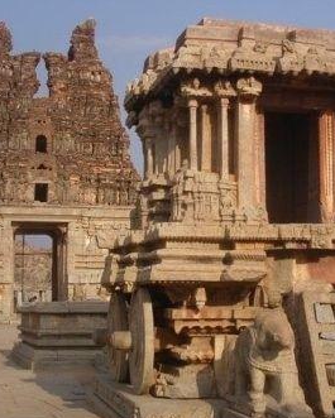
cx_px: 196
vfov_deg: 28.7
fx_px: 818
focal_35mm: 66
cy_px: 211
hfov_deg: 23.1
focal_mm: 10.3
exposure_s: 1/350
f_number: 8
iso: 100
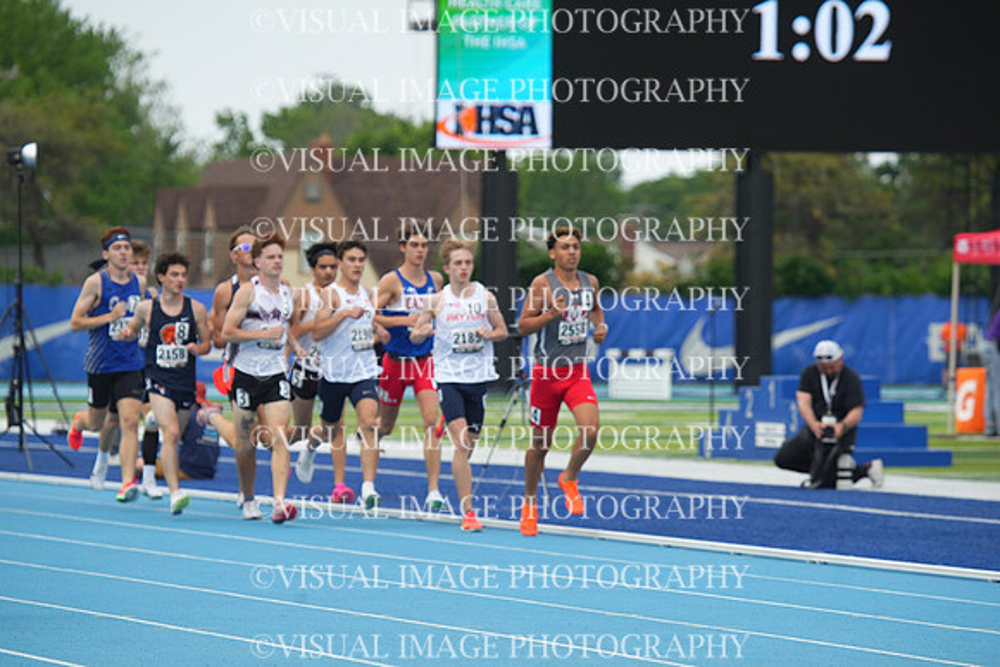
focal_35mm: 235
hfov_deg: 8.8
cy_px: 334
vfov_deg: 5.9
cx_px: 500
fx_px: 6529
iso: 400
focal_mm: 235
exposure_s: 1/1250
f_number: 5.6
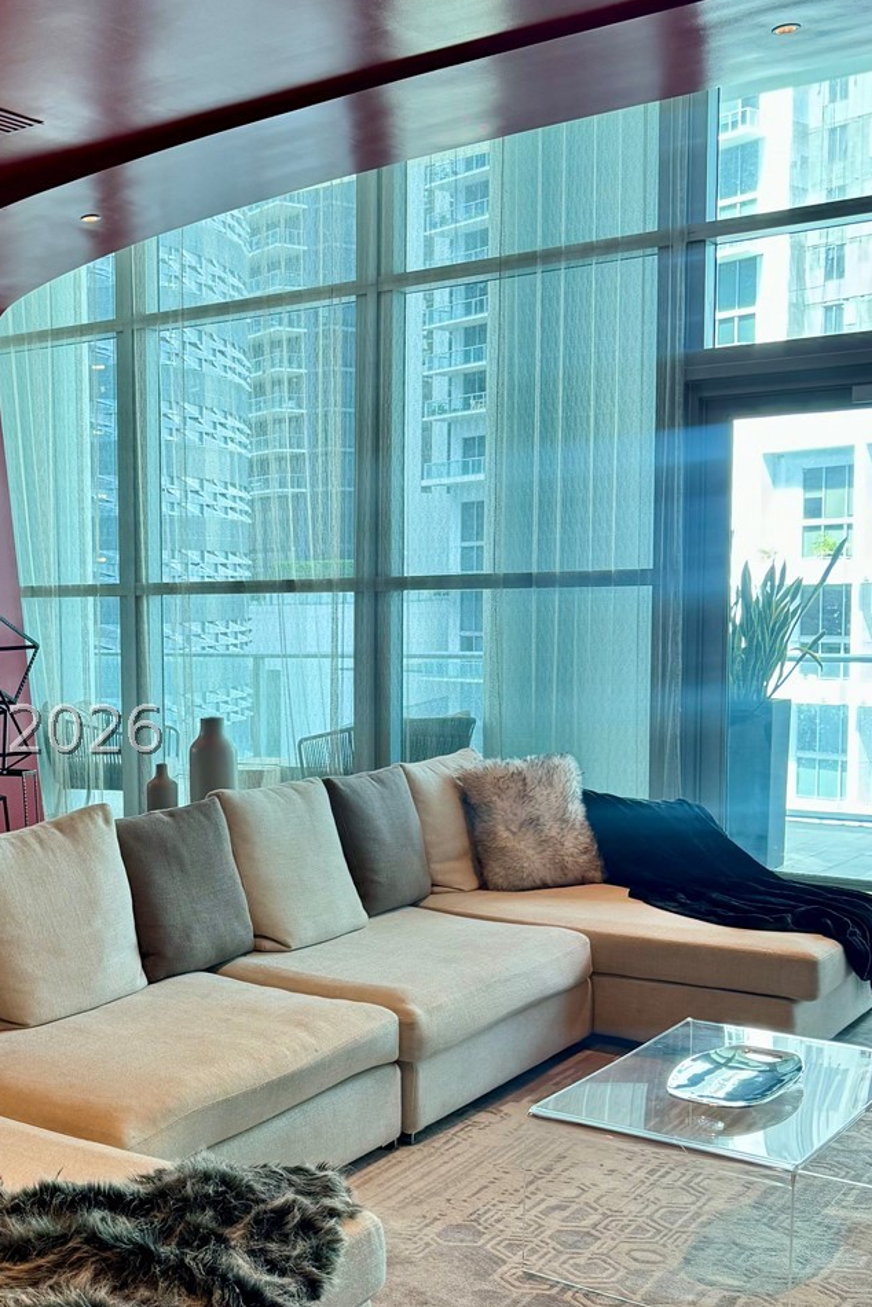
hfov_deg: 30.4
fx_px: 1526
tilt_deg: -5.8
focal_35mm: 42
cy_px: 730
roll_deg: +2.8
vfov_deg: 46.3
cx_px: 81
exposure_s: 1/120
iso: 160
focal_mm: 6.76
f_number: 1.78
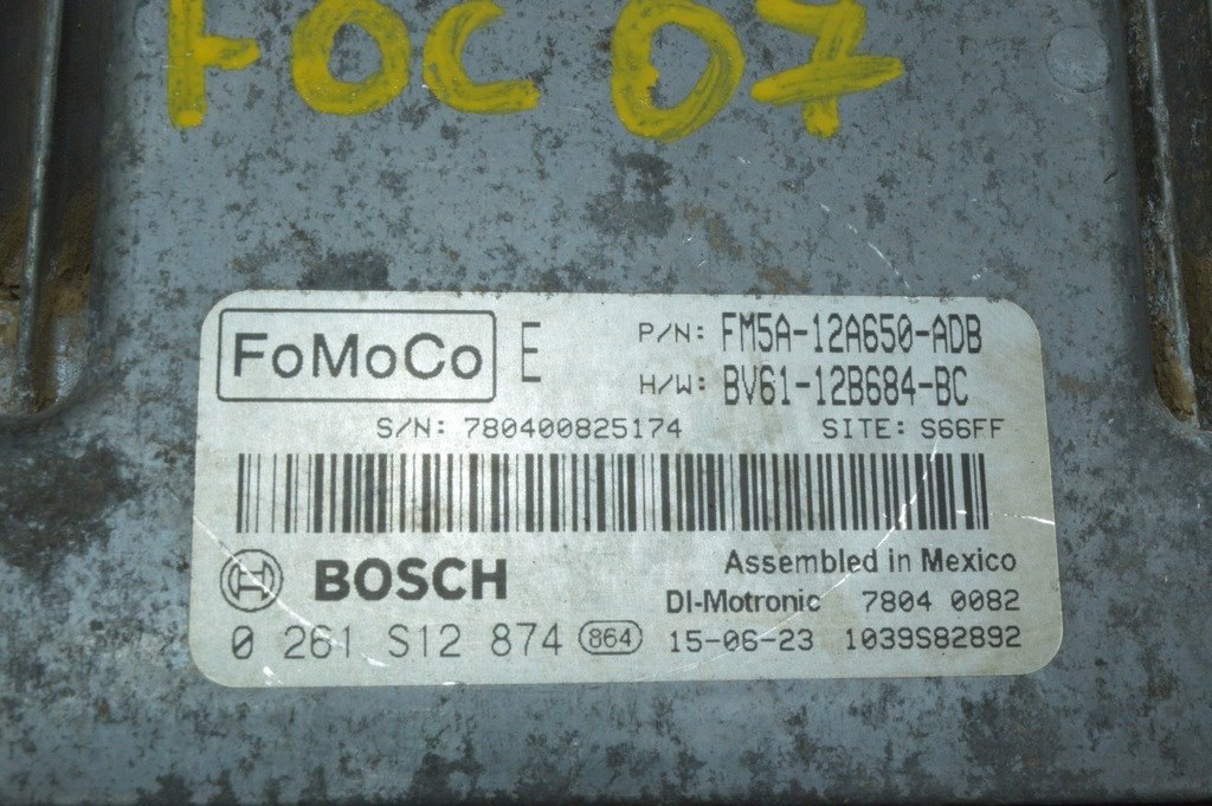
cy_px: 403
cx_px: 606
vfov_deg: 28.0
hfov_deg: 41.1
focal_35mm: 48
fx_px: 1615
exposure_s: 1/30
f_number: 29
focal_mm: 32
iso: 2000
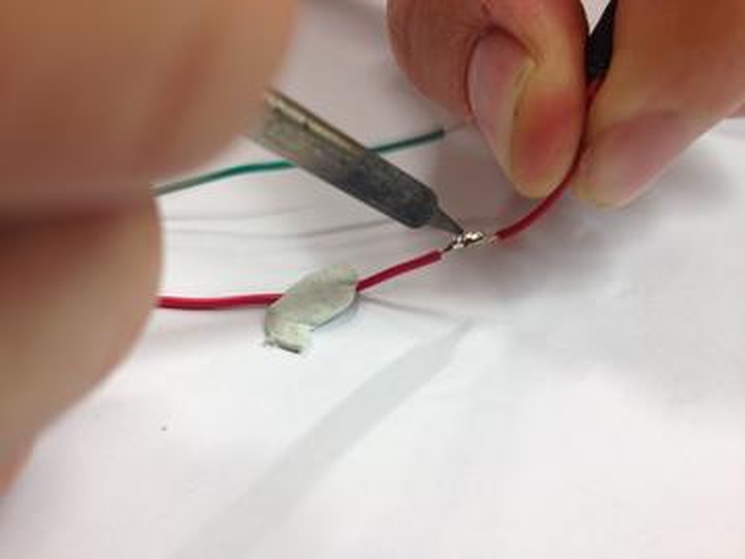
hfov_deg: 52.6
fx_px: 753
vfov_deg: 40.7
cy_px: 280
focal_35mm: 35
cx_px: 372
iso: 50
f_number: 2.4
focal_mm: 4.28
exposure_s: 1/25
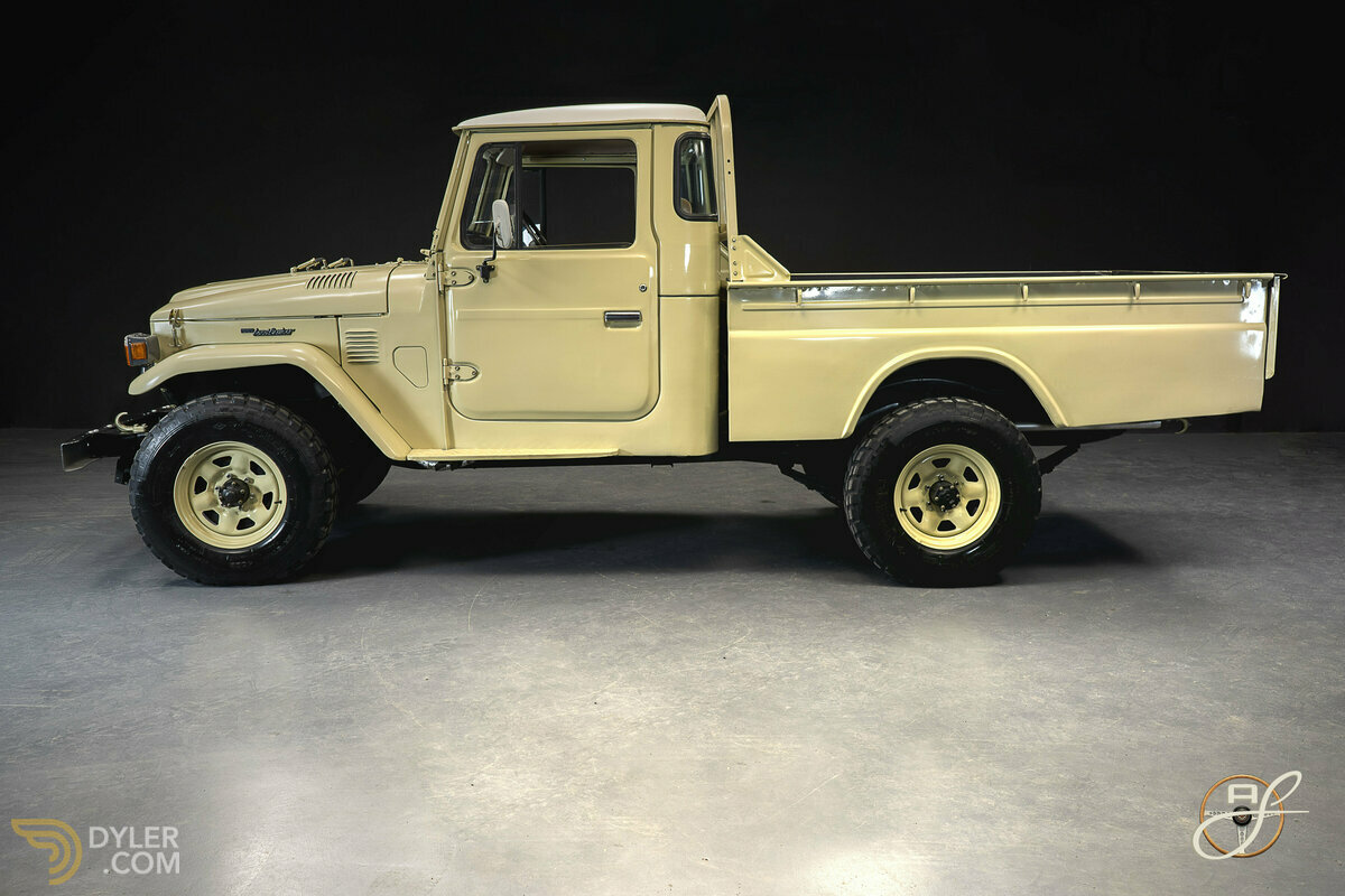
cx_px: 672
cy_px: 448
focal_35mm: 31
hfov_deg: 60.3
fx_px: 1158
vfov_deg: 42.3
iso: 250
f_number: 8
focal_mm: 31
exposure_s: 1/2.5
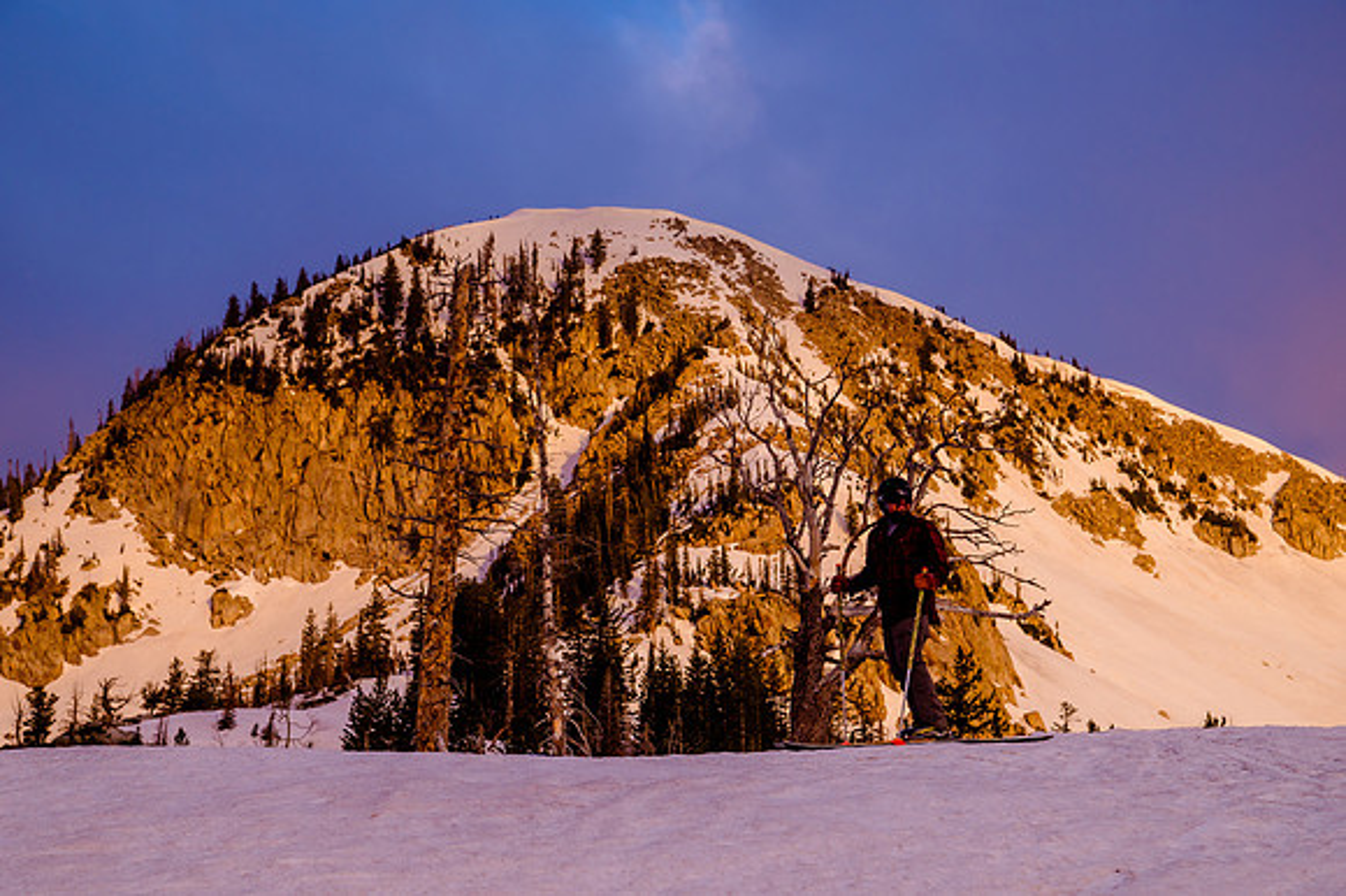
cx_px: 677
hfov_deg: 27.1
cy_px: 495
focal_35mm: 75
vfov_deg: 18.2
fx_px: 2795
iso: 320
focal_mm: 66
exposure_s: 1/320
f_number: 7.1
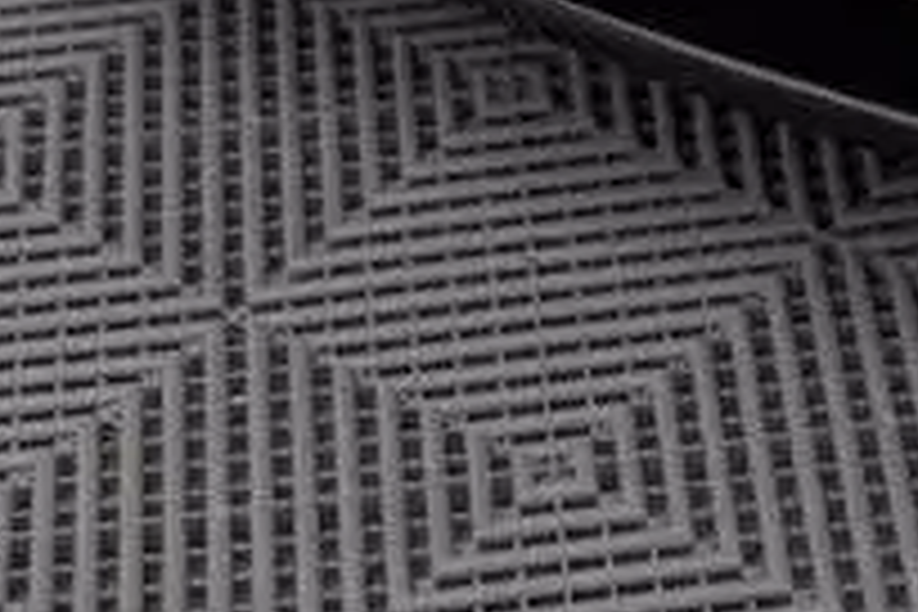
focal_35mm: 172
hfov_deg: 11.7
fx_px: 4386
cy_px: -182
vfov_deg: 7.9
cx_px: 1059
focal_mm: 35
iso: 800
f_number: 2.2
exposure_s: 1/200
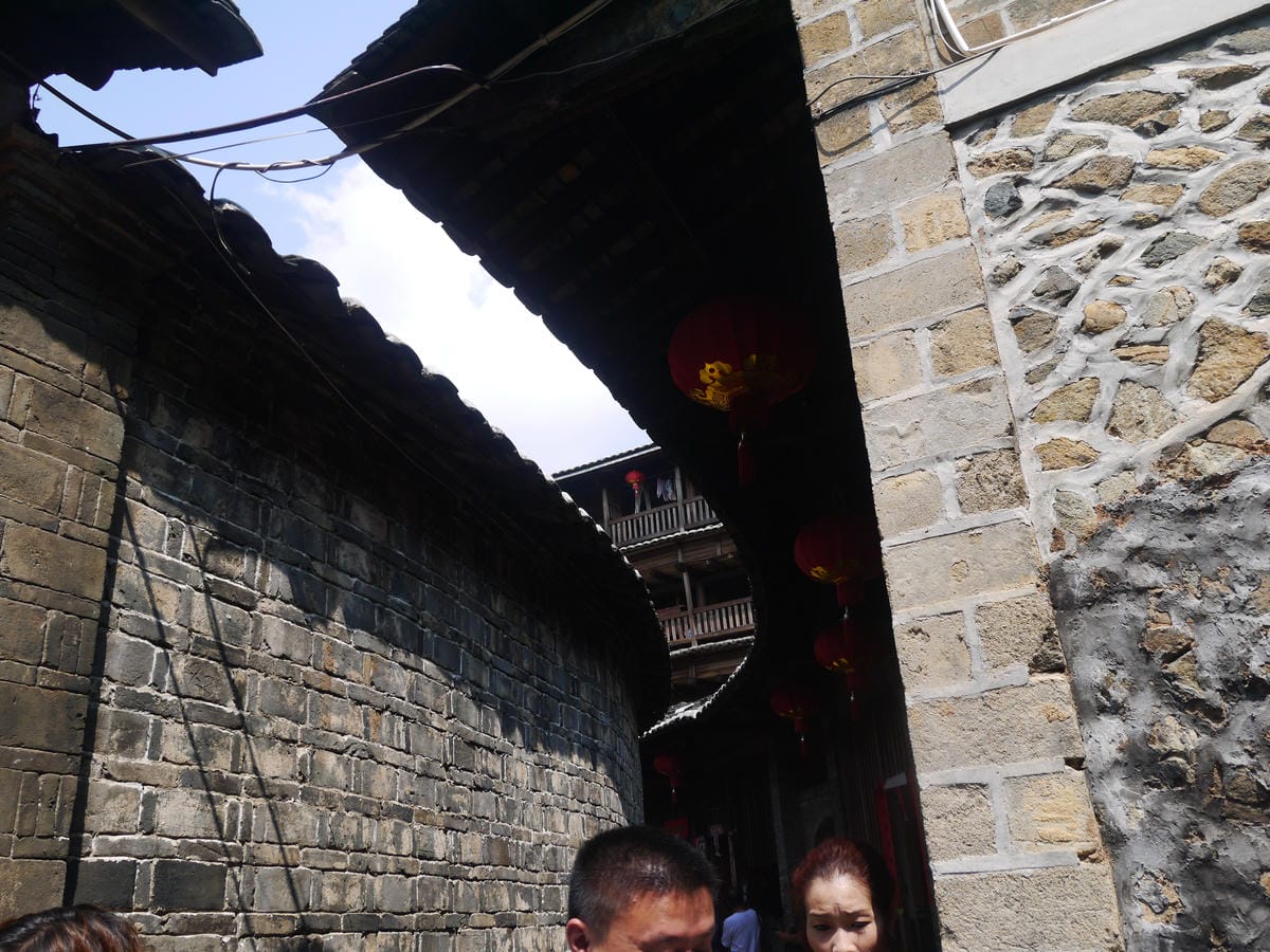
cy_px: 476
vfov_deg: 49.7
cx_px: 635
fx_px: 1027
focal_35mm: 28
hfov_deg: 63.4
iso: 160
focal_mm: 14
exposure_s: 1/320
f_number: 7.1
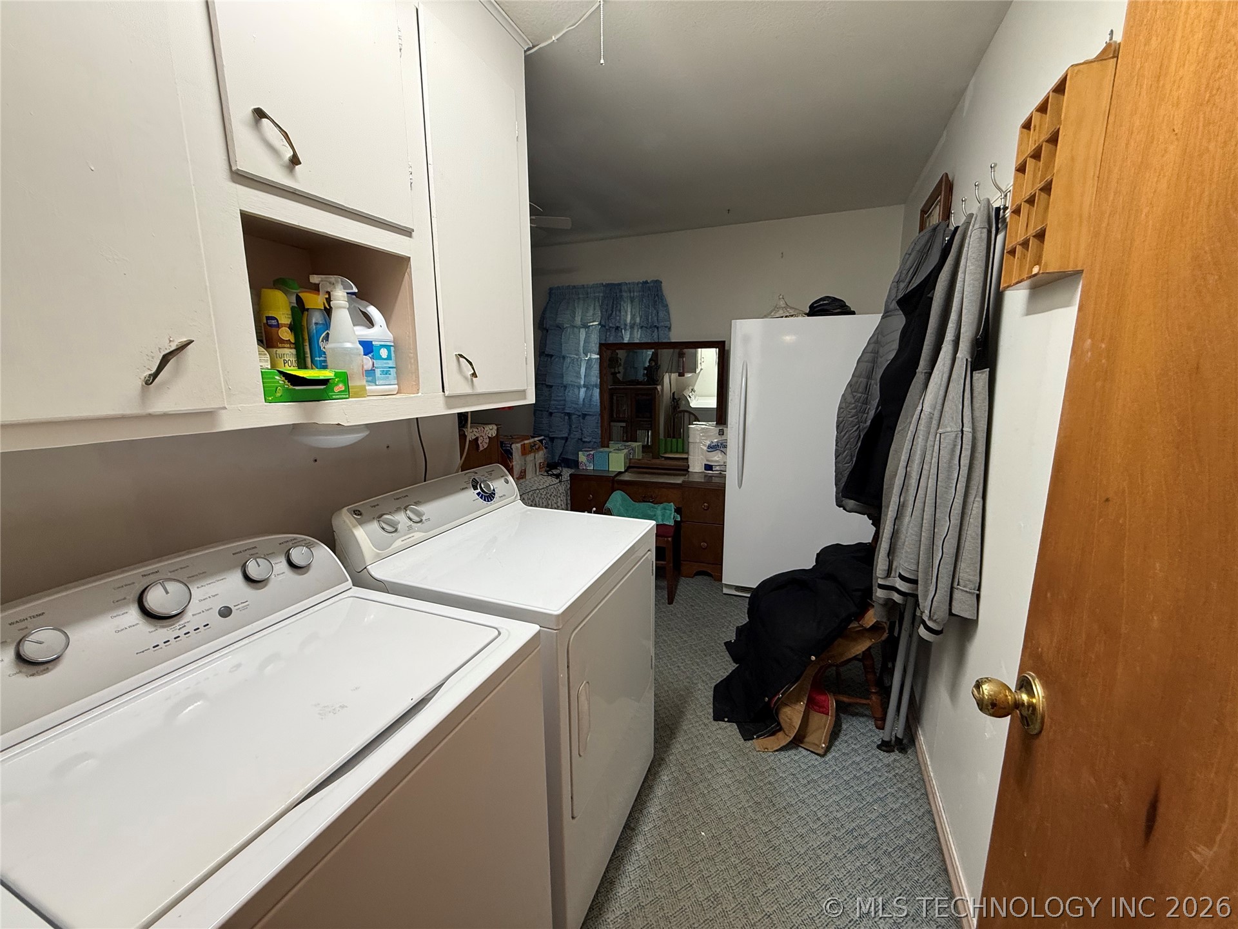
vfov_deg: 85.7
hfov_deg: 102.1
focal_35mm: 14
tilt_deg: -10.4
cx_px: 619
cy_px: 464
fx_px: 501
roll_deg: +0.1
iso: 160
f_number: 2.2
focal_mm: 2.22
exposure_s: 1/120
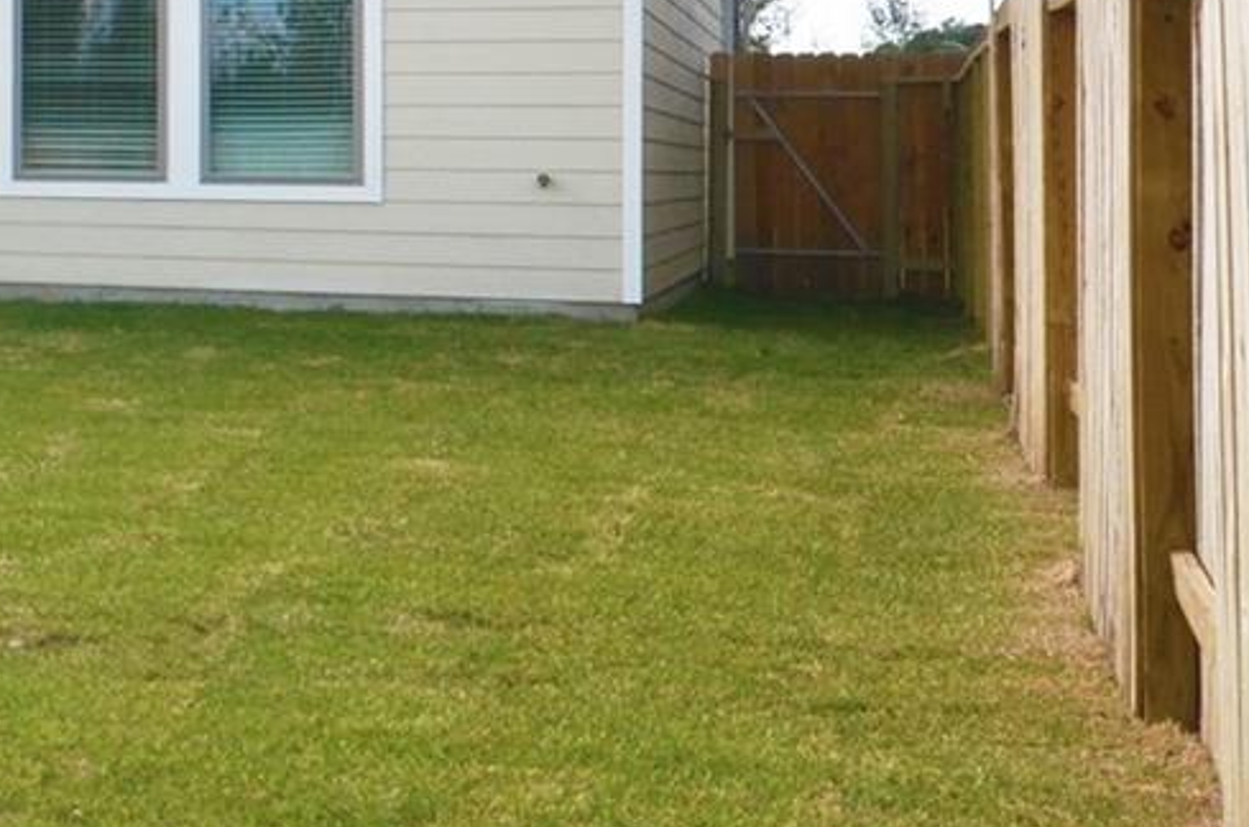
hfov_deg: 17.6
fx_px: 3047
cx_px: -1144
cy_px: 18
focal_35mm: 88
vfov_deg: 15.2
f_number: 8
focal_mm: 14
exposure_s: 1/250
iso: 100
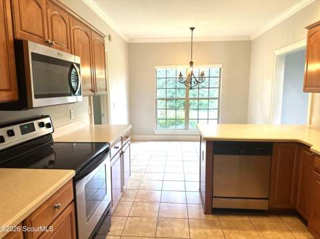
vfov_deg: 56.7
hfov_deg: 71.7
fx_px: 222
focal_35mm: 24
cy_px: 120
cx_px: 160
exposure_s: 1/60
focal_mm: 6.86
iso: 125
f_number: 1.78
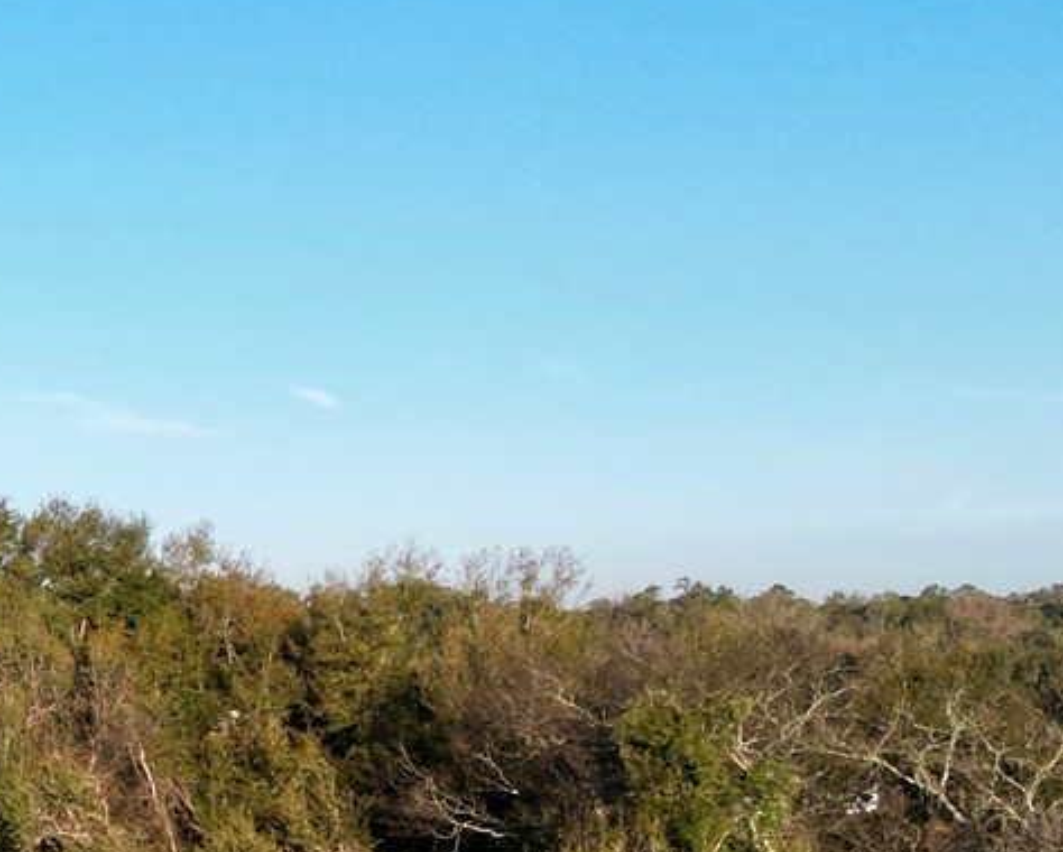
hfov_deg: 20.8
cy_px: 706
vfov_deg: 19.2
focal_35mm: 79
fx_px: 2487
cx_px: -500
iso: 140
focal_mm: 6.72
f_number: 1.7
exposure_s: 1/2000
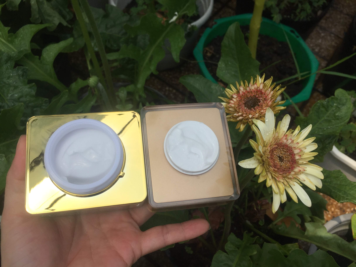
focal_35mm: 29
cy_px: 134
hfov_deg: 61.7
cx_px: 178
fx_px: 298
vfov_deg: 48.2
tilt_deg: -56.7
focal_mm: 4.15
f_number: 2.2
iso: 32
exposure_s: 1/2198
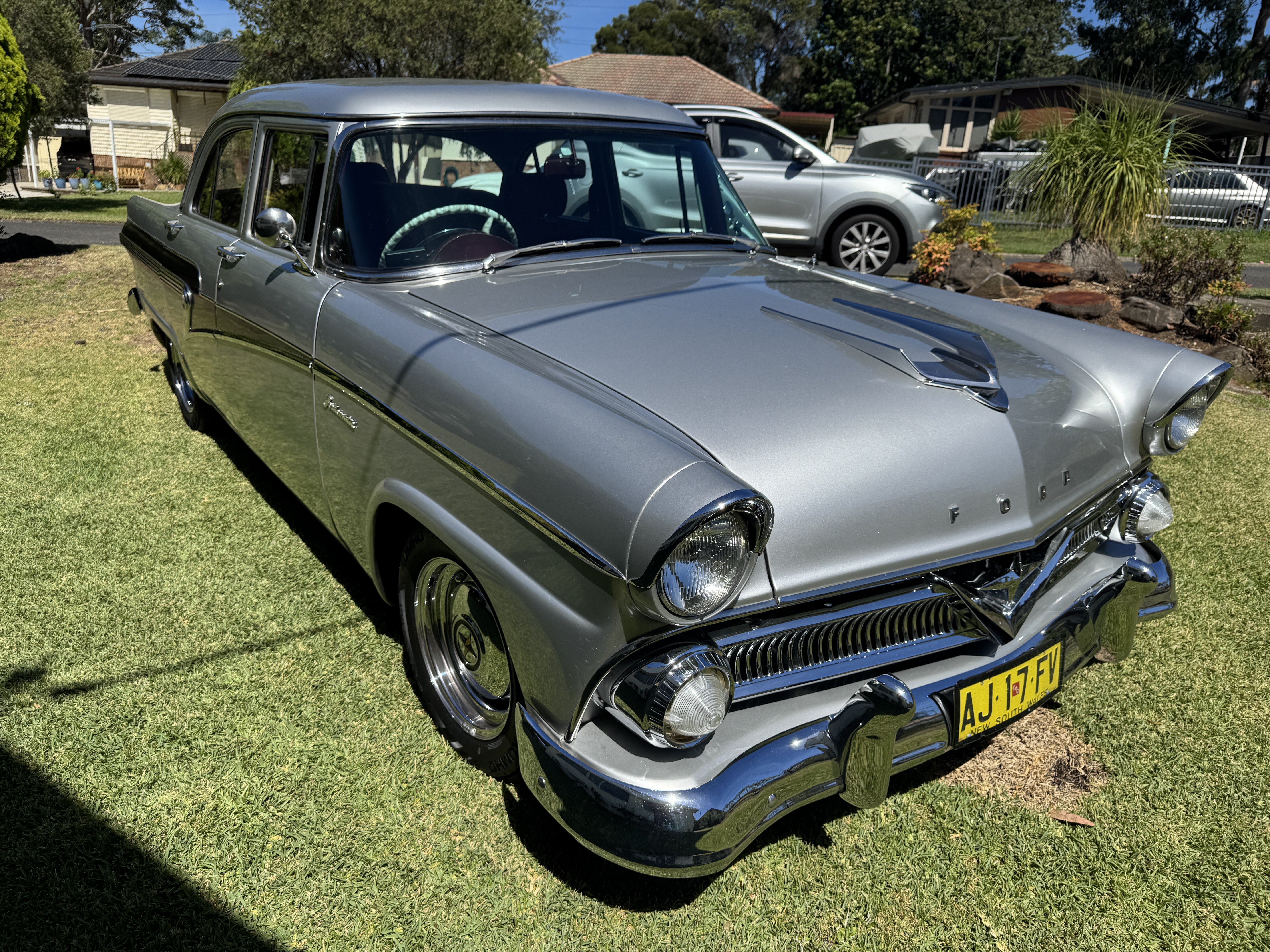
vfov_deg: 56.8
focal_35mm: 24
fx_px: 881
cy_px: 476
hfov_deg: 71.6
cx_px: 635
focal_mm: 6.76
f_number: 1.78
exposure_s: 1/5348
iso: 80
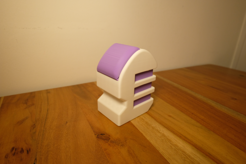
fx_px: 150
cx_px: 123
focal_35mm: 22
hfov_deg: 78.6
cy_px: 82
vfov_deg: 57.2
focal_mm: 14.5
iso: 1000
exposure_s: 1/125
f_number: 4
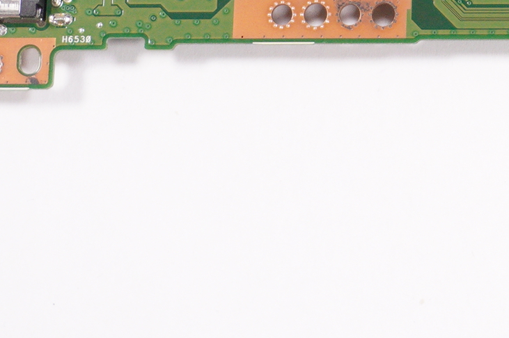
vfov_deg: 6.3
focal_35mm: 210
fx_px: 2966
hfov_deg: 9.5
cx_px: 774
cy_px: -334
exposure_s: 1/250
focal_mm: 34
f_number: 5.6
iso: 800
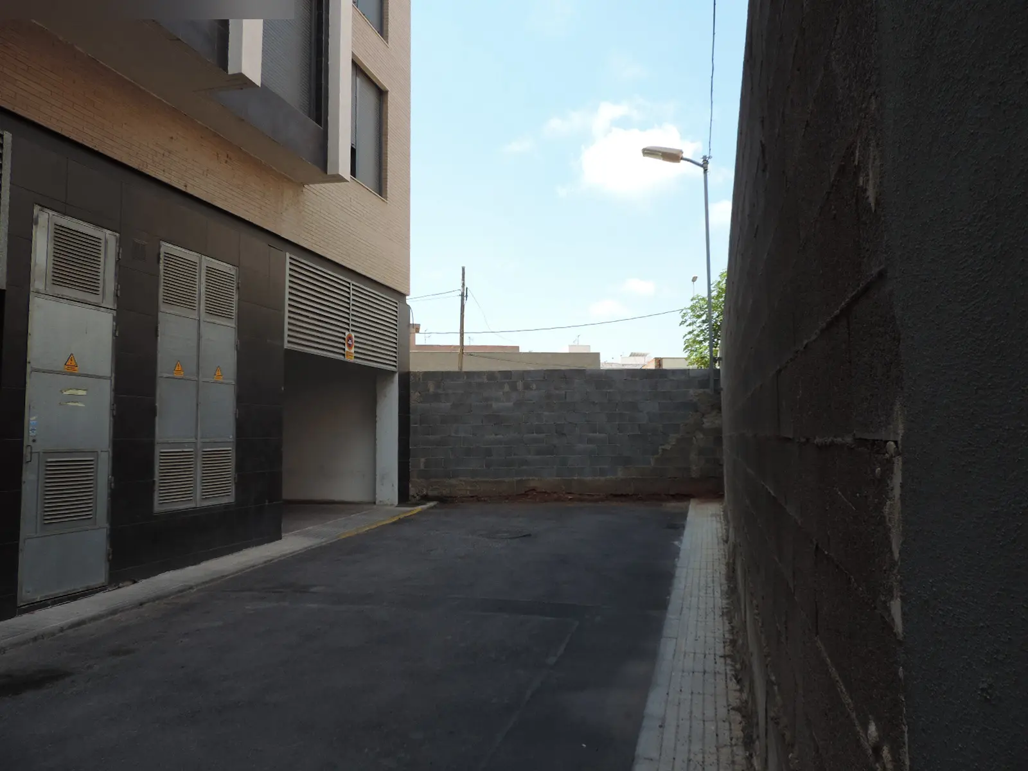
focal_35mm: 24
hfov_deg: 71.6
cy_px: 386
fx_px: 713
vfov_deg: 56.8
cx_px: 514
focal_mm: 4.3
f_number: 3
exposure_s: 1/640
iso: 80
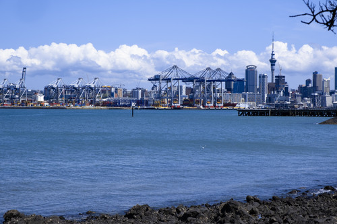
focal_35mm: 83
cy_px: 112
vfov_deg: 16.4
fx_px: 777
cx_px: 168
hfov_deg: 24.5
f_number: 8
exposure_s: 1/550
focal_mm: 55
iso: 160
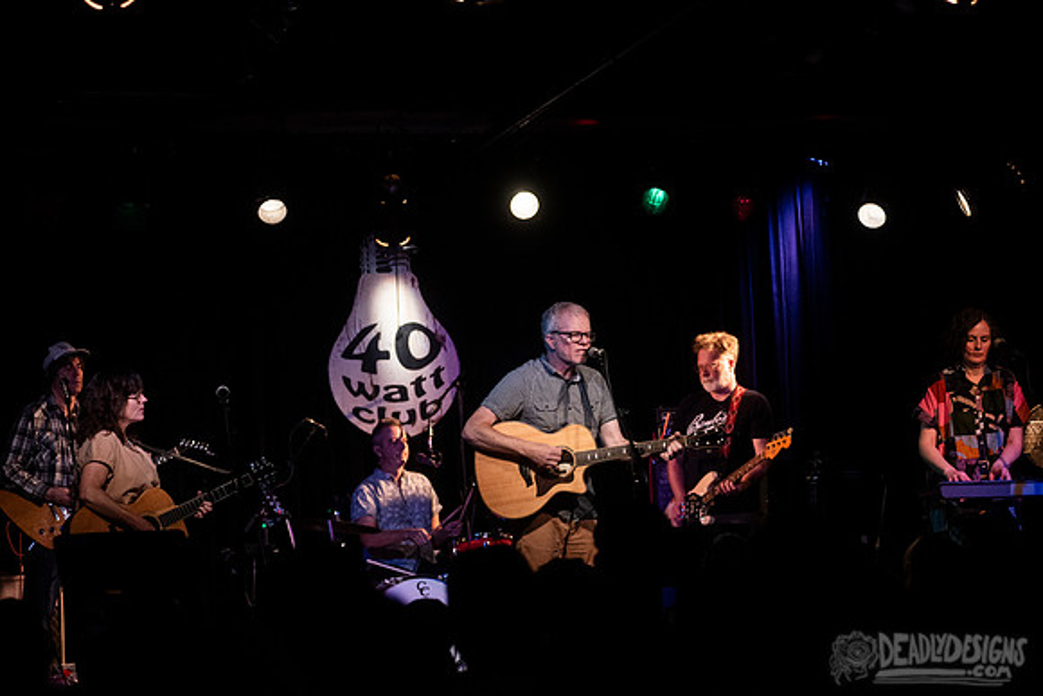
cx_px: 522
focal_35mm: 80
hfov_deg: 25.4
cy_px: 348
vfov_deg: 17.1
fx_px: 2318
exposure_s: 1/125
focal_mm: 80
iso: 2000
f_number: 3.2
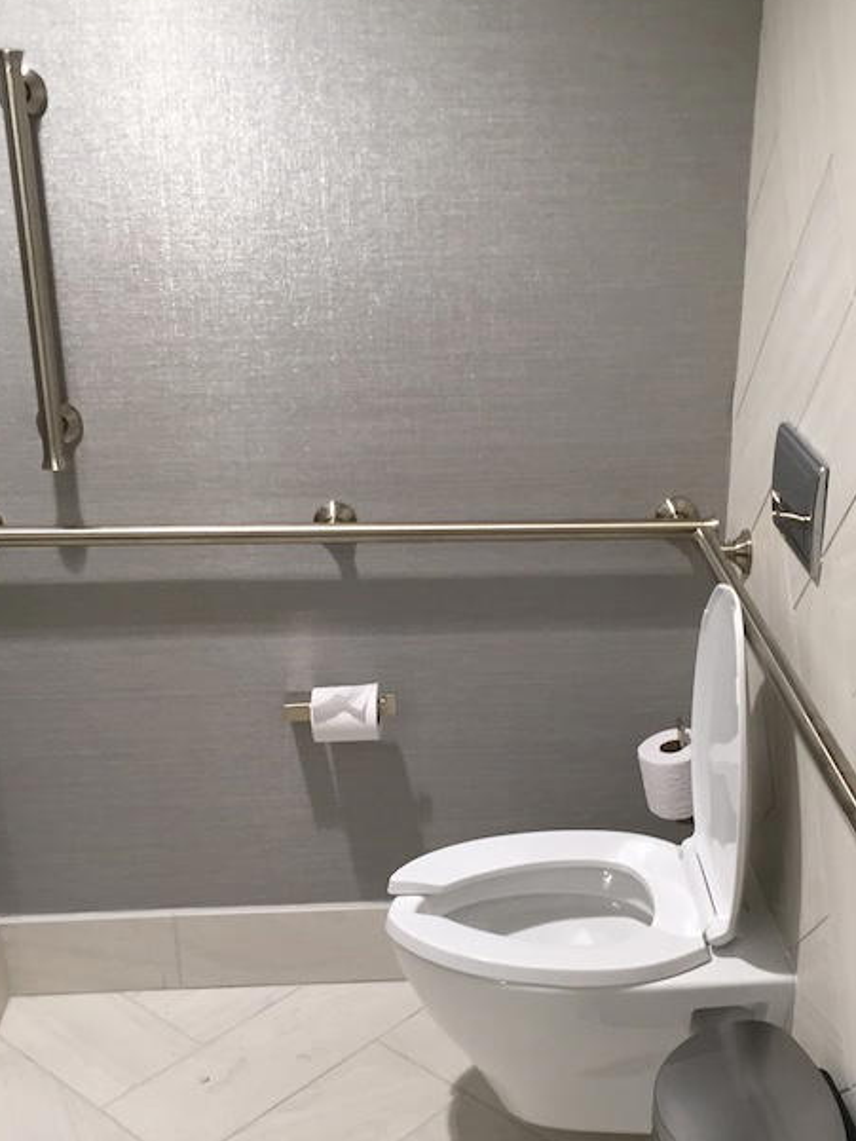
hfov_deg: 32.1
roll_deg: -0.1
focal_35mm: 45
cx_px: 490
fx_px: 1483
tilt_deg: -23.1
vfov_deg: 41.9
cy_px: 660
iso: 80
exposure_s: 1/30
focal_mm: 4.15
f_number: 2.2
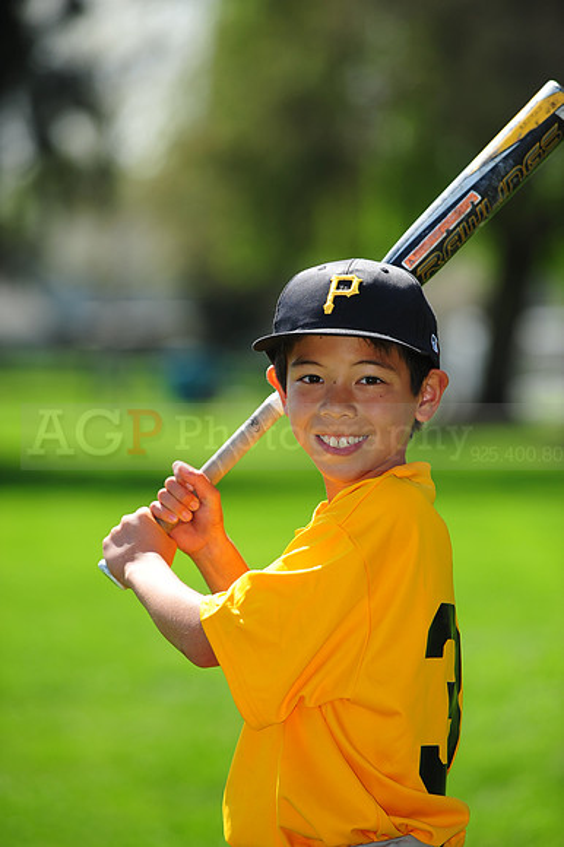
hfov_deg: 6.9
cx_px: 282
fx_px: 4705
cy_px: 424
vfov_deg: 10.3
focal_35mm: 200
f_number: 4.5
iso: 200
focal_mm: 200
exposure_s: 1/800
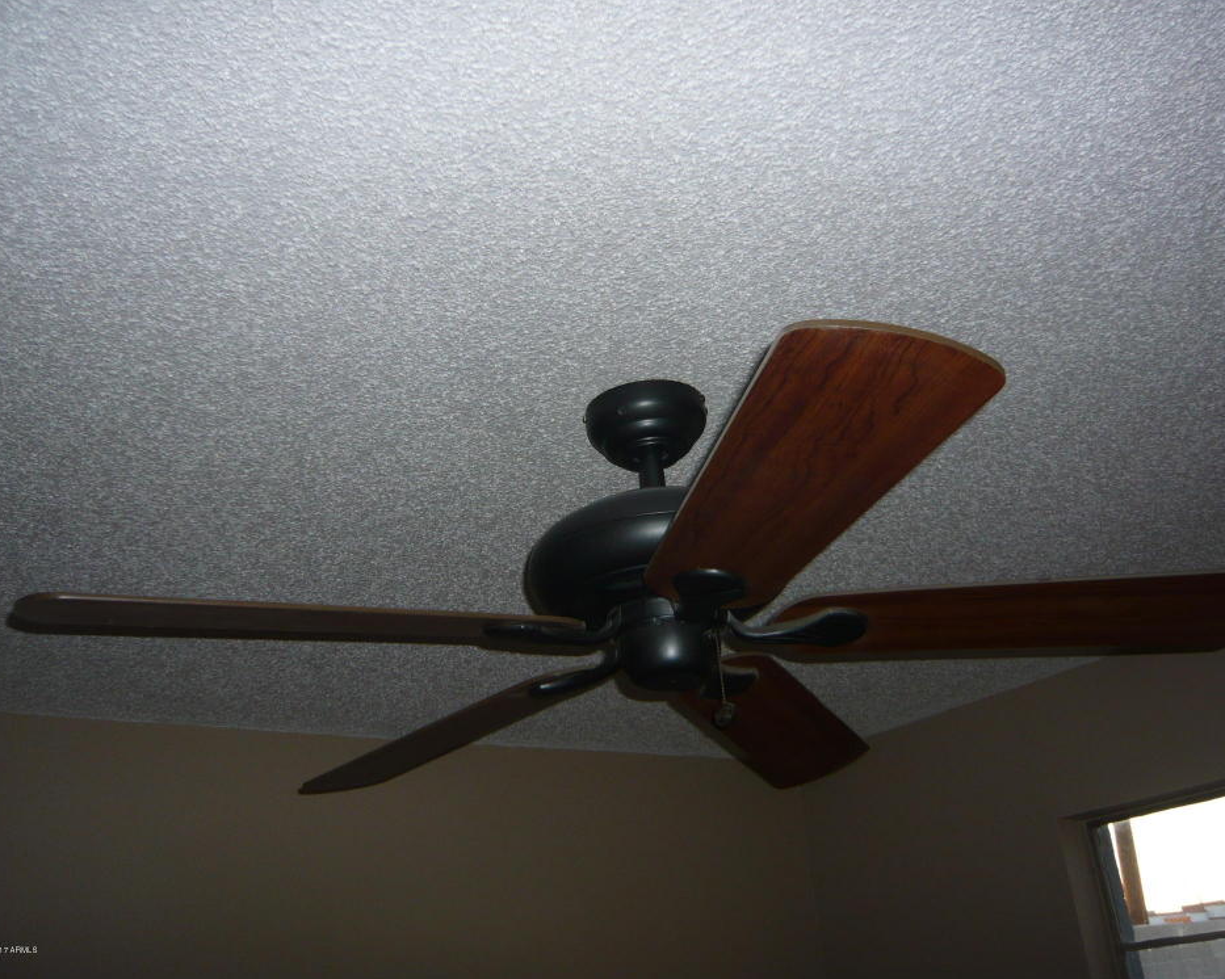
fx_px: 1087
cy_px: 479
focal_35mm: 30
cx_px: 658
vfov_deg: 48.5
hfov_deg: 58.7
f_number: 2.8
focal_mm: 4.6
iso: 100
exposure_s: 1/30
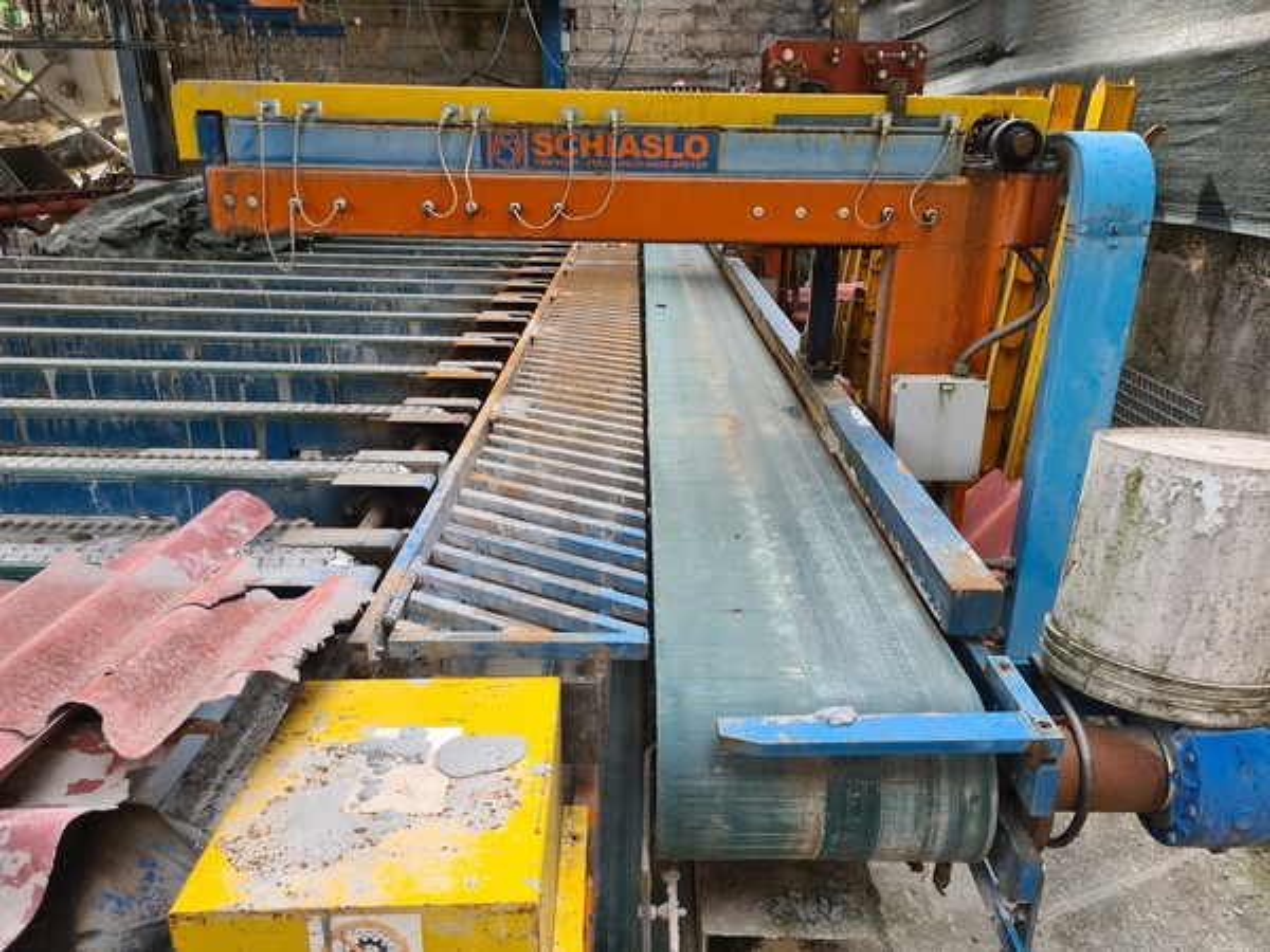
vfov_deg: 53.1
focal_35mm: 26
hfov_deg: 67.3
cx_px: 635
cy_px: 476
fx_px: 954
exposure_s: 1/228
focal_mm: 5.4
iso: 50
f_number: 1.8
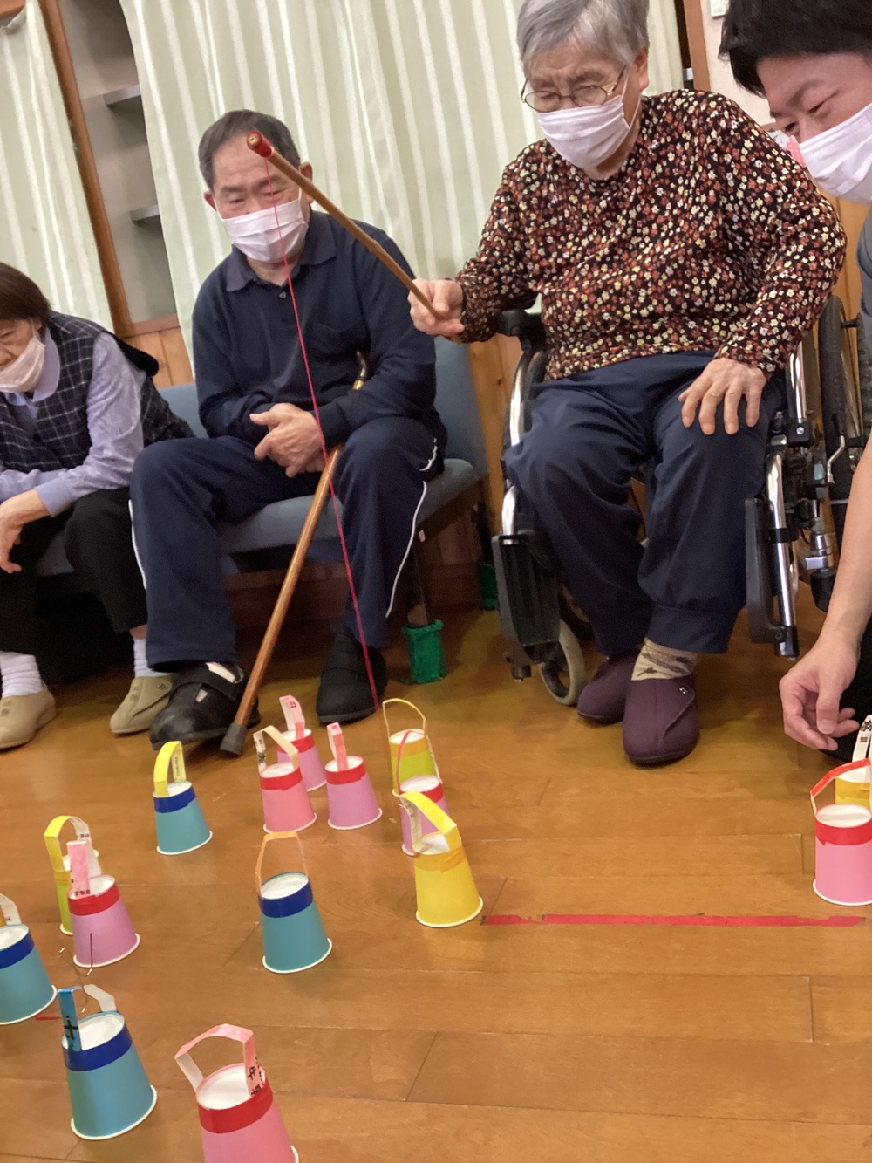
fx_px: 1041
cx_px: 436
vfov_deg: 58.3
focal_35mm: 31
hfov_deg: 45.4
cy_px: 582
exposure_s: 1/50
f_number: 2.4
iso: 250
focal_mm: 3.3
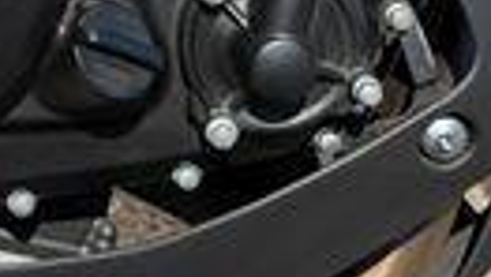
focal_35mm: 128
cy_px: -438
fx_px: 1668
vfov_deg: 8.5
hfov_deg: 15.7
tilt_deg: -15.5
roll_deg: +0.2
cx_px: -184
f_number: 1.78
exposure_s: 1/3425
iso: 100
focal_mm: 6.76
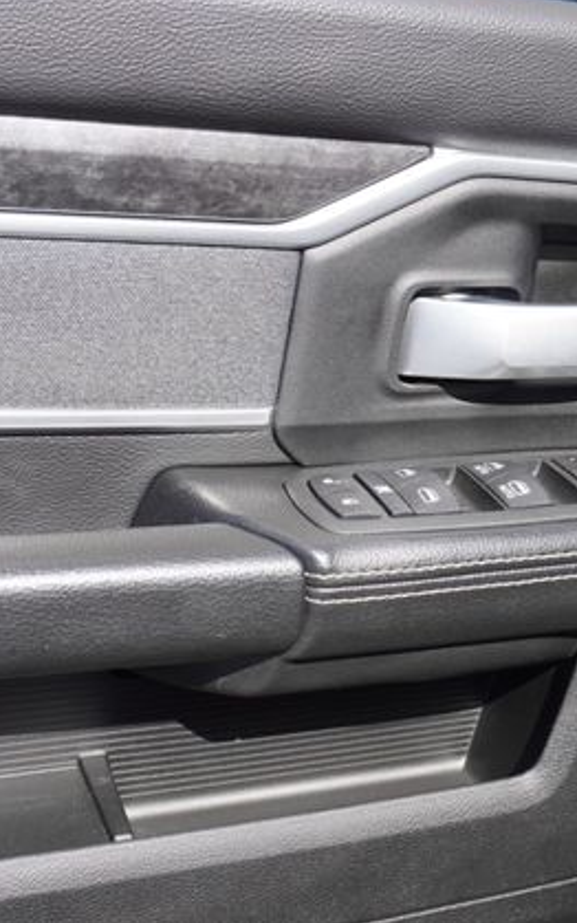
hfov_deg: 24.0
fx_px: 1353
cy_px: 458
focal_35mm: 54
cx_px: 368
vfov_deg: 37.7
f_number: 5.6
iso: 100
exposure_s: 1/125
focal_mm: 23
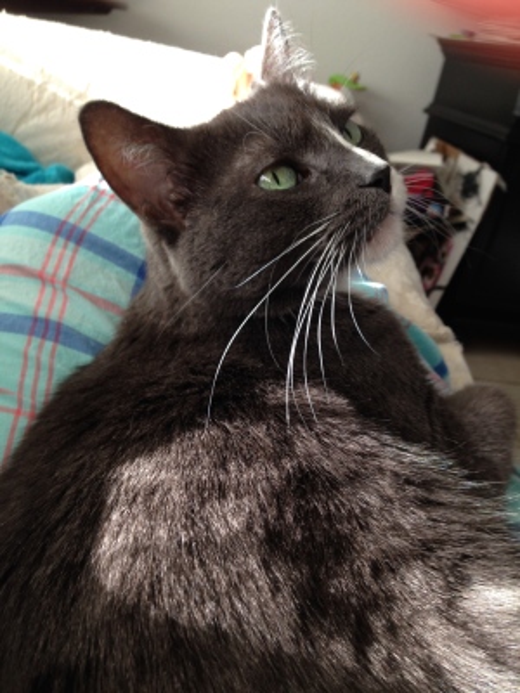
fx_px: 661
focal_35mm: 33
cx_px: 260
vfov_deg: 55.4
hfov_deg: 42.9
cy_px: 346
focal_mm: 4.12
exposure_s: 1/30
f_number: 2.4
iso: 50
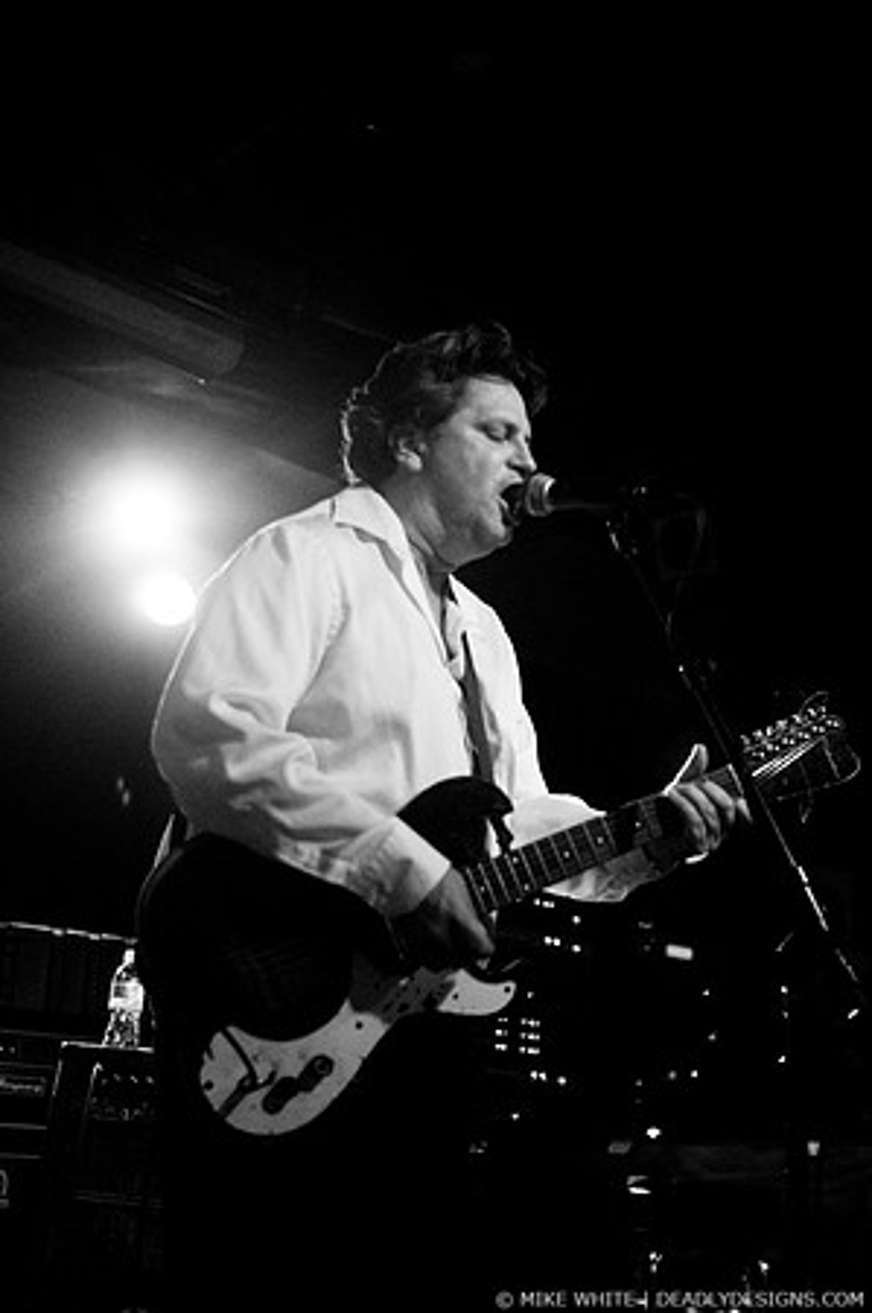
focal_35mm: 45
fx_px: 1639
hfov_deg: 29.8
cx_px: 436
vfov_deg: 43.6
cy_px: 656
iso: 1000
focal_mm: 30
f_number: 2
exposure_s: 1/100
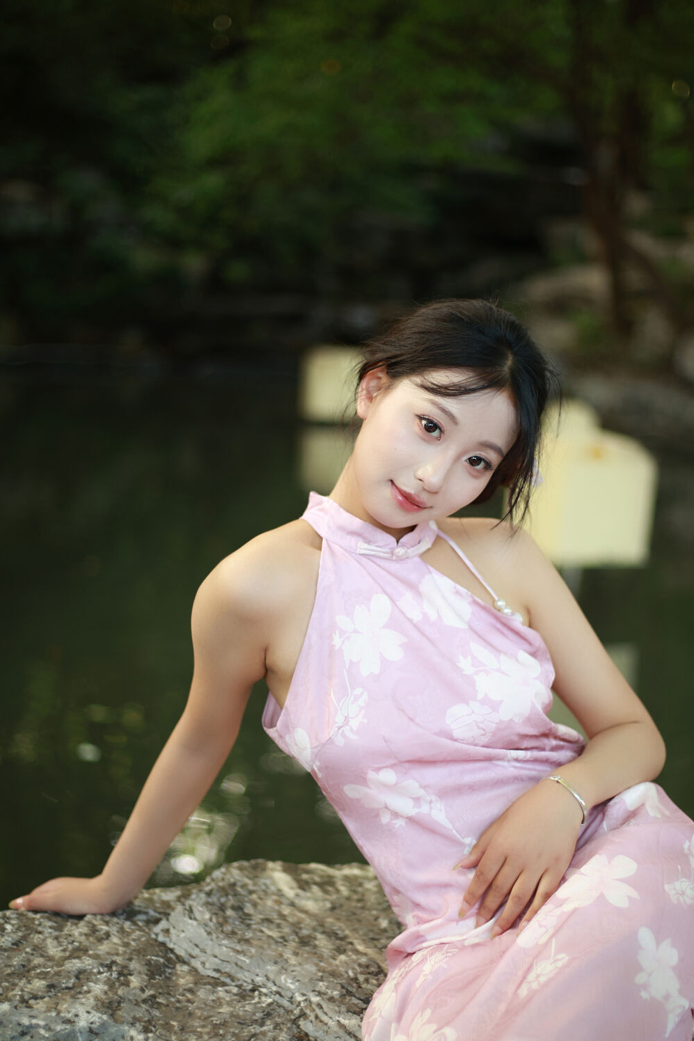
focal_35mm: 59
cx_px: 406
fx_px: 1706
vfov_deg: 33.9
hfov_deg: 23.0
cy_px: 568
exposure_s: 1/200
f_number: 1.8
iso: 640
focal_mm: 50
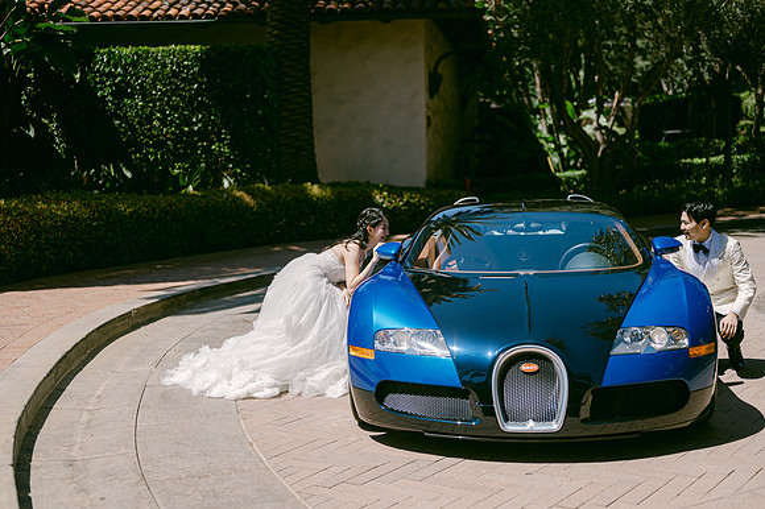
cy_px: 254
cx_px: 382
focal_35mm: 50
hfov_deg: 39.6
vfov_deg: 27.0
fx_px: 1062
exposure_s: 1/4000
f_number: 1.8
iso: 100
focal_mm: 50
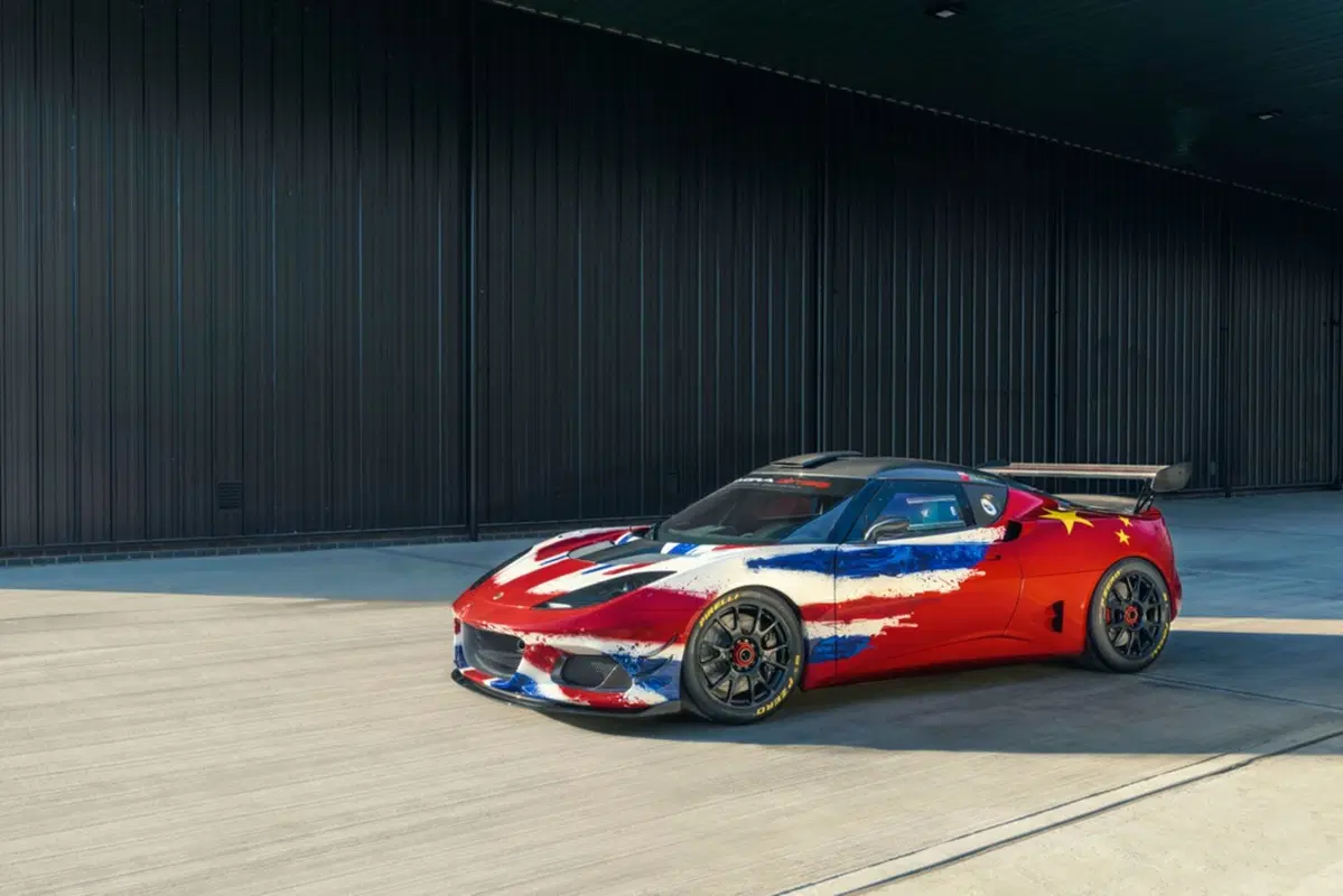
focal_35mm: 35
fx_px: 1306
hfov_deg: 54.4
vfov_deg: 37.9
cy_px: 448
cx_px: 672
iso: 200
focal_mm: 35
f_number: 7.1
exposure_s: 1/40
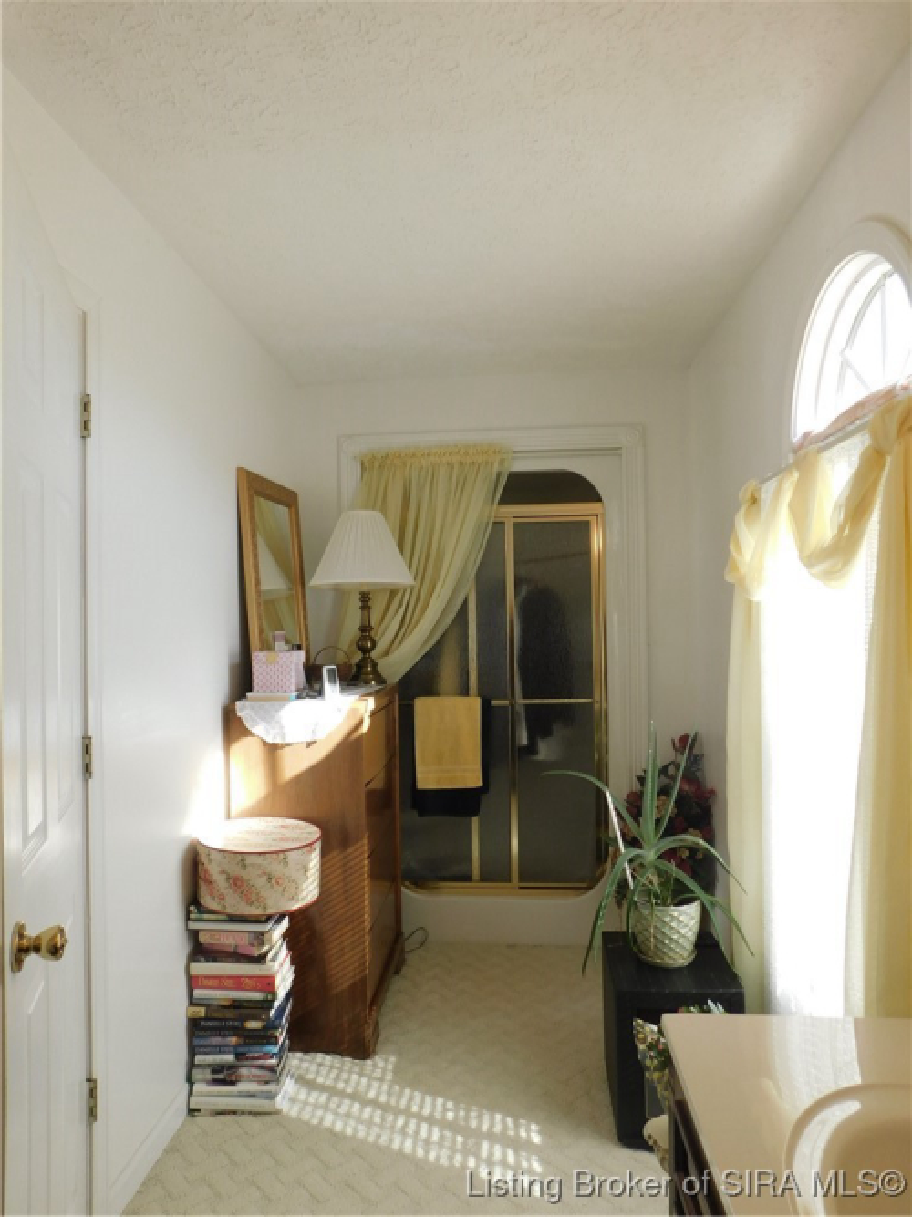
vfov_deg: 73.9
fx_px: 808
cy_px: 608
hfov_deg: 58.9
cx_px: 456
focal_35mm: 23
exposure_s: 1/125
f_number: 3
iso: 125
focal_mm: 4
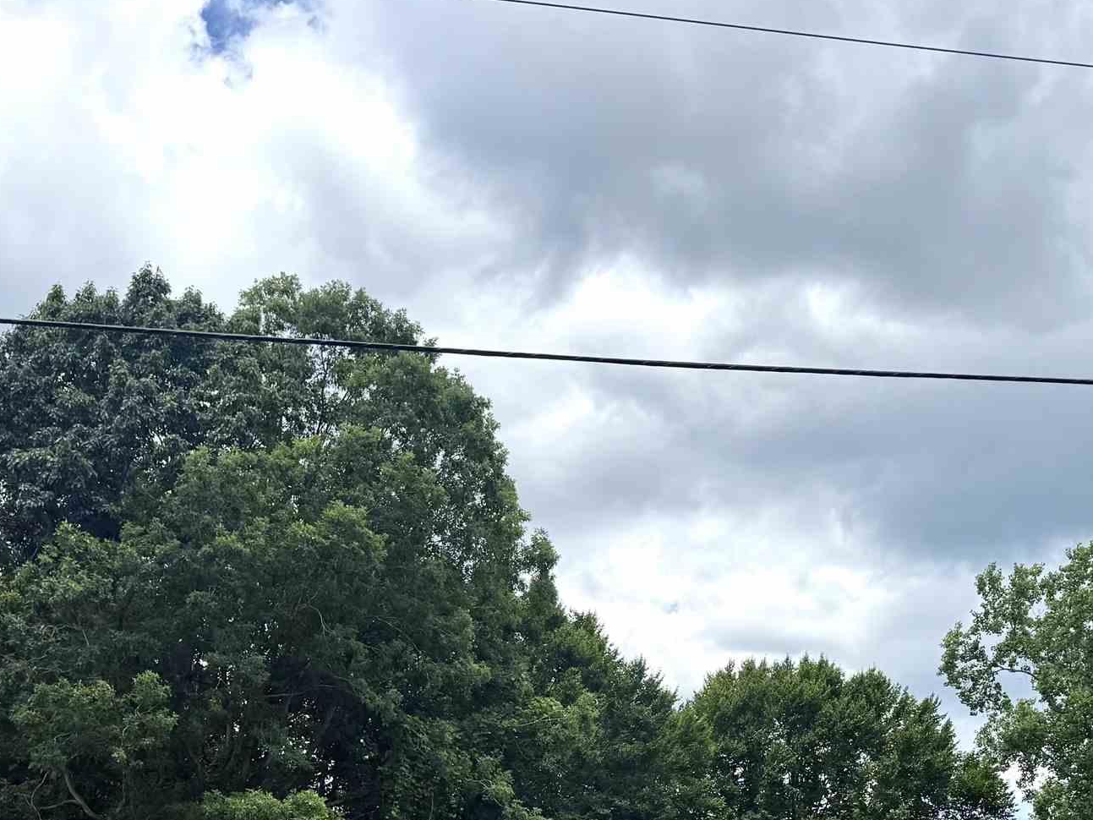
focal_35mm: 57
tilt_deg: +8.5
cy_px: 833
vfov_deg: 24.4
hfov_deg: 33.8
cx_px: 596
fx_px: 1800
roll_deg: +0.6
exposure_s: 1/4975
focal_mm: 6.76
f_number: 1.78
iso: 80
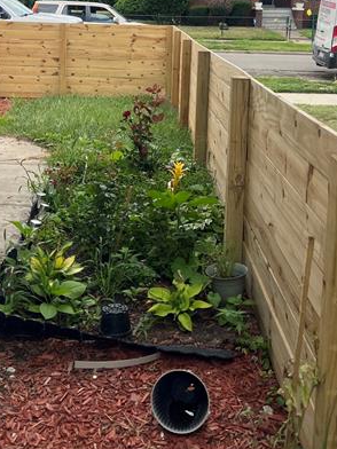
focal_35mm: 51
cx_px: 152
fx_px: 662
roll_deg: -0.5
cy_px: 74
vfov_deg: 35.9
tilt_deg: -2.6
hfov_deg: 28.5
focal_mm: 5.7
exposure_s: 1/1553
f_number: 1.5
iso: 50
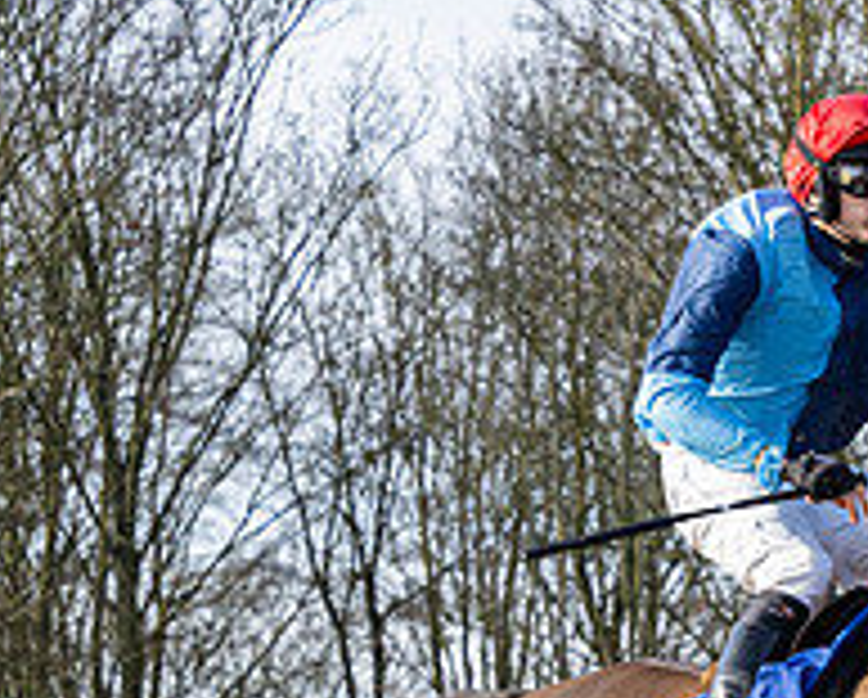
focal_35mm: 280
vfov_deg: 5.5
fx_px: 7204
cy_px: 1060
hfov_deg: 6.7
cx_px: 1522
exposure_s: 1/1250
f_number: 5
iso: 400
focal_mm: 70
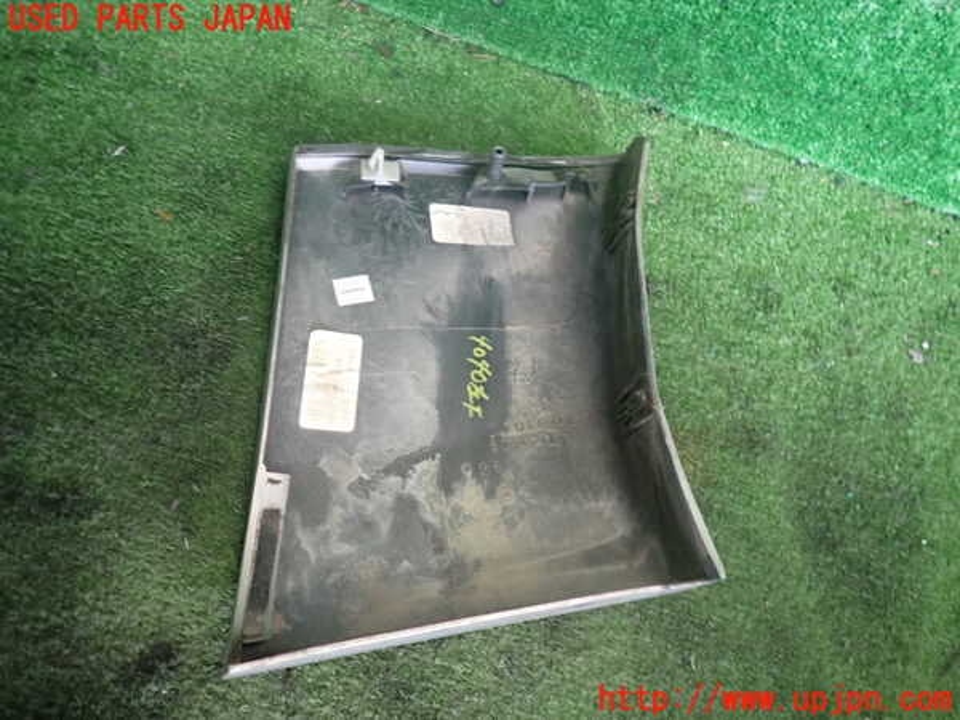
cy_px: 360
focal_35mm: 25
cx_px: 480
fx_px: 693
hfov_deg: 69.4
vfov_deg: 54.9
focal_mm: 4.5
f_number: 2
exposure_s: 1/30
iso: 200
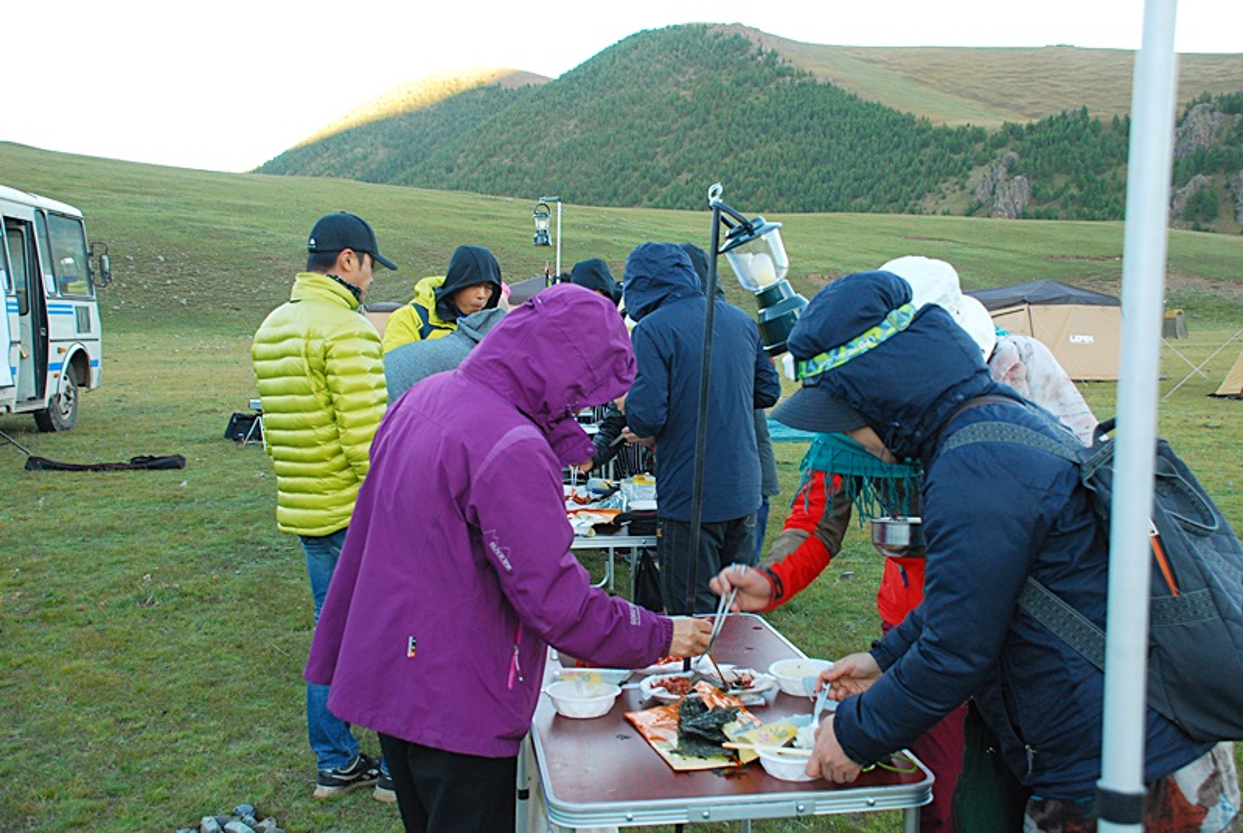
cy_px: 416
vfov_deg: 37.0
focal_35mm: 36
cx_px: 622
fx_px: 1245
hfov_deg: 53.1
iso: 400
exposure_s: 1/60
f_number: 5.6
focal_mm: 24
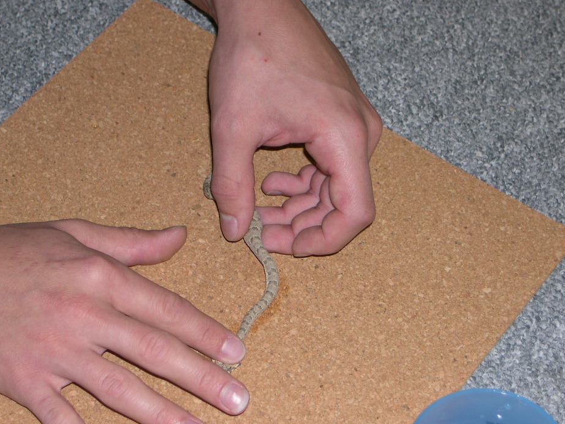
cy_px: 222
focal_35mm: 127
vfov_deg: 11.7
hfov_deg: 15.5
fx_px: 2073
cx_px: 264
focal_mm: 24
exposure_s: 1/60
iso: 100
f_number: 4.9
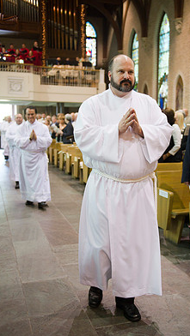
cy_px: 175
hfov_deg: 28.3
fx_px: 376
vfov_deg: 48.3
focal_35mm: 42
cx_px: 123
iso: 2000
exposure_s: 1/200
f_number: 2.8
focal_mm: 35
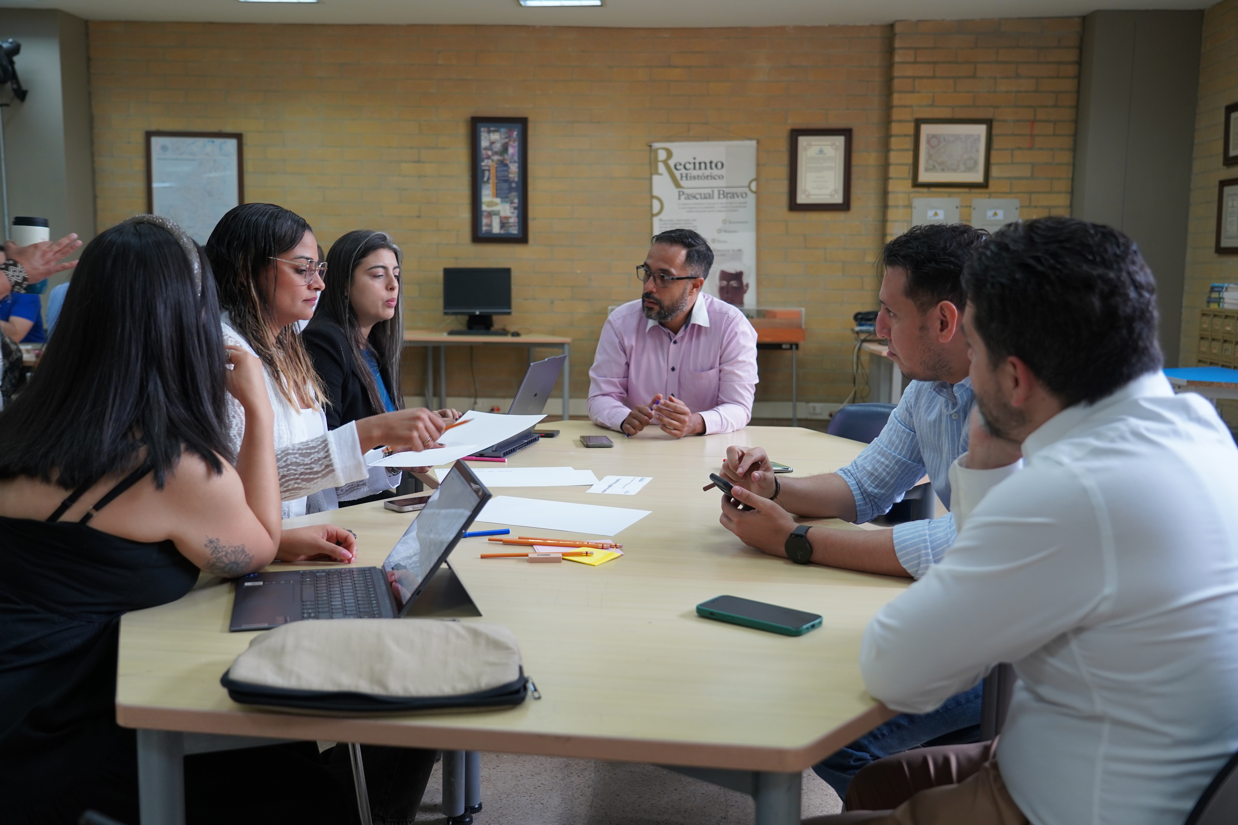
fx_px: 1169
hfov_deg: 55.8
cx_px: 619
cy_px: 412
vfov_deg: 38.9
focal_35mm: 34
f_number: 4
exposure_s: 1/160
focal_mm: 34
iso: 800
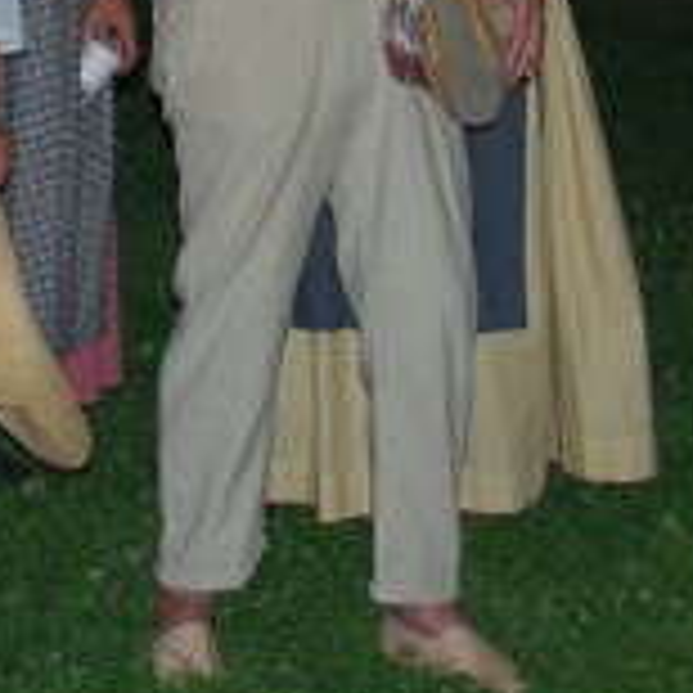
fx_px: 3352
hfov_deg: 11.8
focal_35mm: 148
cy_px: -338
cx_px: 182
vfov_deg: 11.3
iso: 220
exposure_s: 1/60
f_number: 3.8
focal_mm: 20
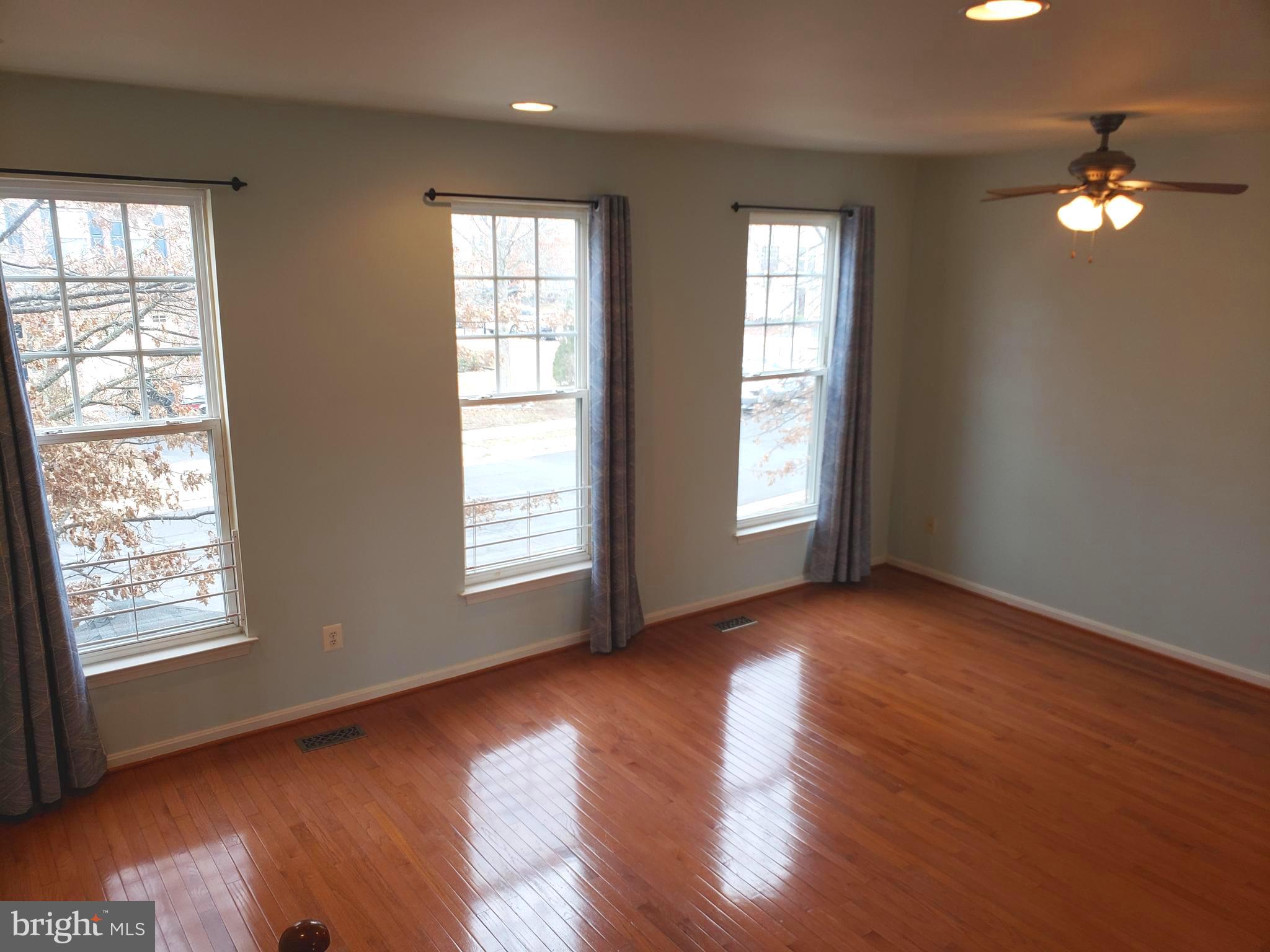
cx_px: 635
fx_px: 954
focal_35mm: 26
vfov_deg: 53.1
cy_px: 476
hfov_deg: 67.3
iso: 100
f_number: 2.4
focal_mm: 4.3
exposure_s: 1/60
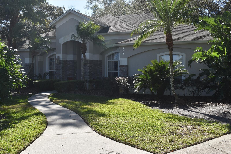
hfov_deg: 49.6
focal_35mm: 39
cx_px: 116
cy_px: 77
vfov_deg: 34.2
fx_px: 250
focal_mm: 26
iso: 100
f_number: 9
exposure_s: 1/200
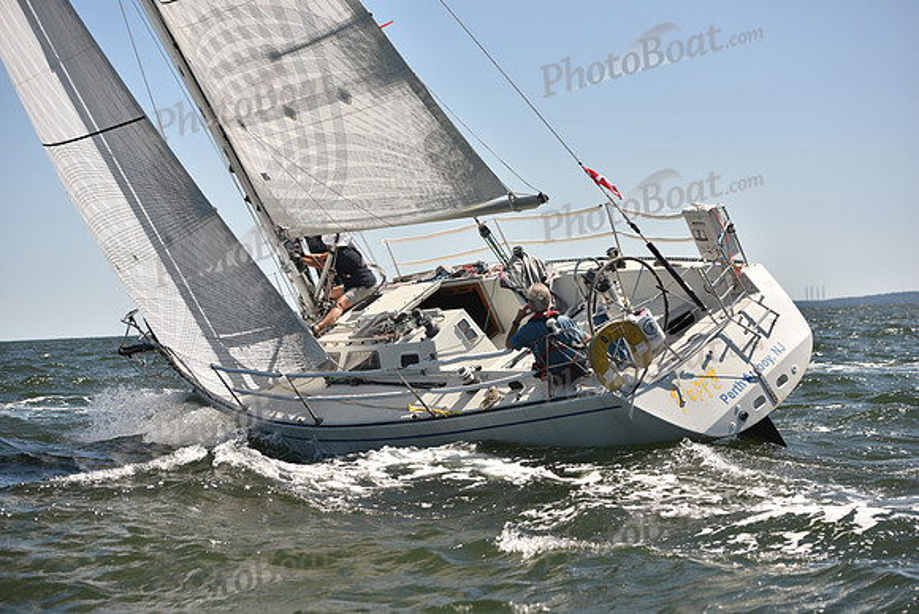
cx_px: 460
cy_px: 307
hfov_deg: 28.8
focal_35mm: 70
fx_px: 1787
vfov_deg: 19.5
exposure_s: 1/1250
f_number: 4
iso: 250
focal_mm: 70
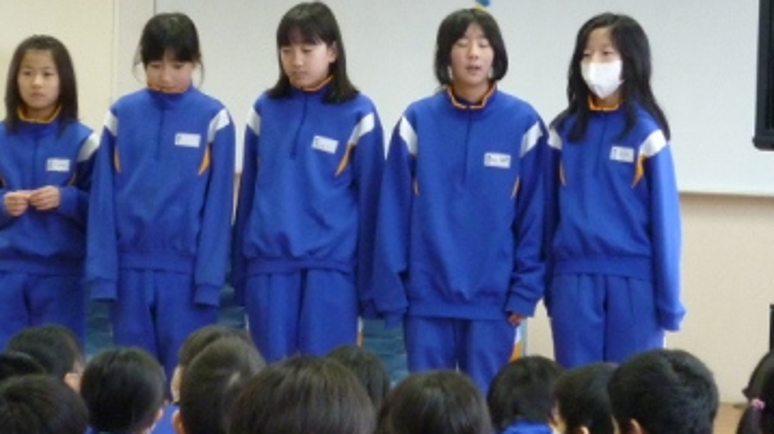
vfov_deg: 9.7
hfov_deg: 17.3
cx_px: 346
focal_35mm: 124
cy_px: 110
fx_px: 2544
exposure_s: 1/50
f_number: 3.8
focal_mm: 10.6
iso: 400
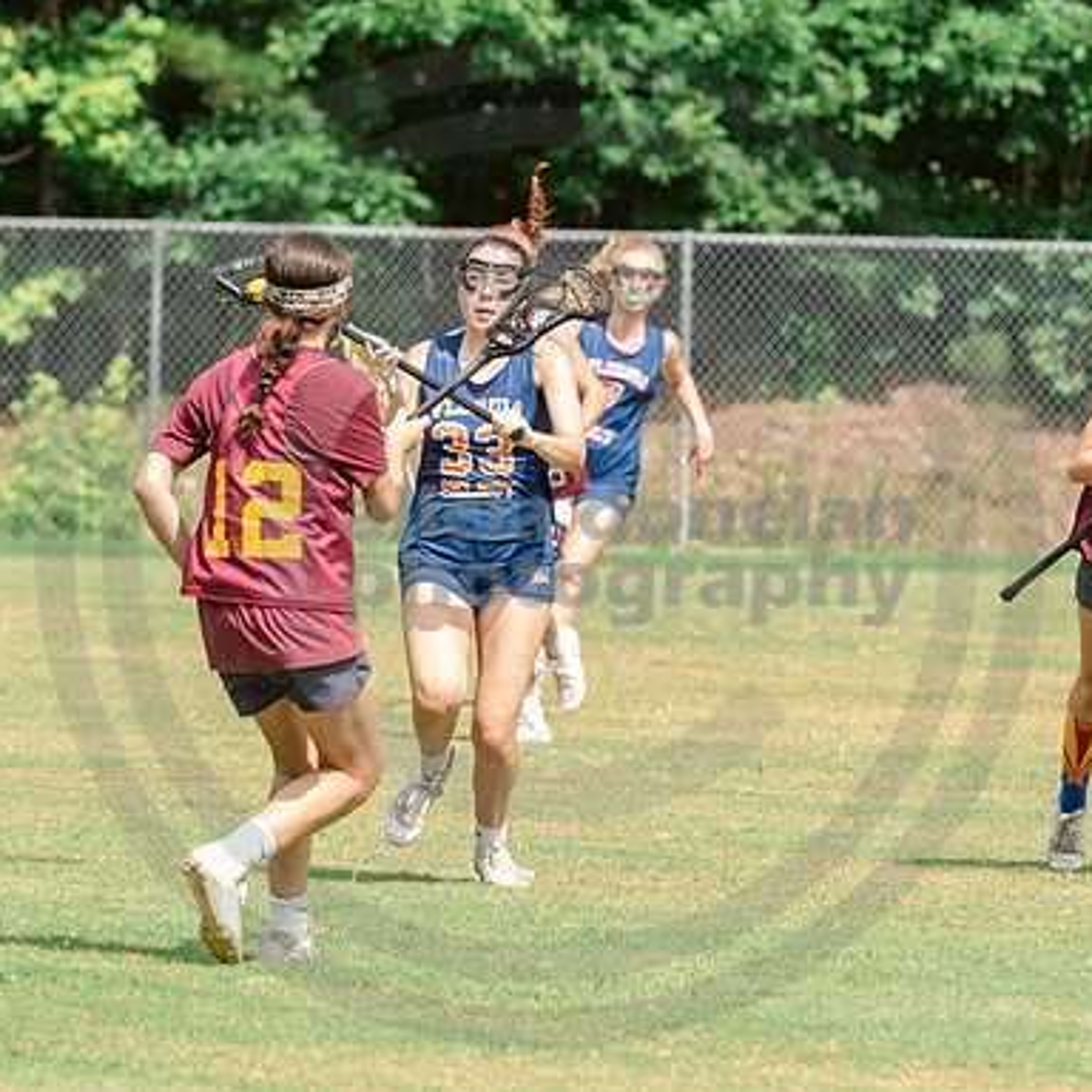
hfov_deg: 3.6
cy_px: 560
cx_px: 341
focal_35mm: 481
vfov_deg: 3.6
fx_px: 17167
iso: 250
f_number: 4.5
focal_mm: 200
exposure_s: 1/1250
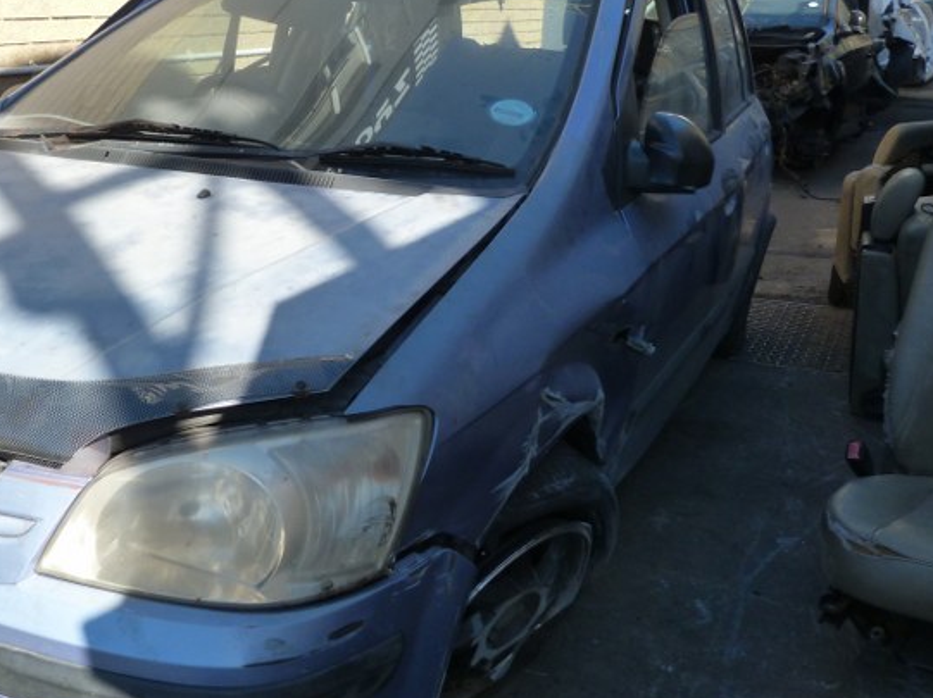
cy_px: 327
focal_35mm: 37
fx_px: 997
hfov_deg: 49.1
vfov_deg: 38.6
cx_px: 291
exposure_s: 1/200
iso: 125
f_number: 4
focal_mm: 4.5
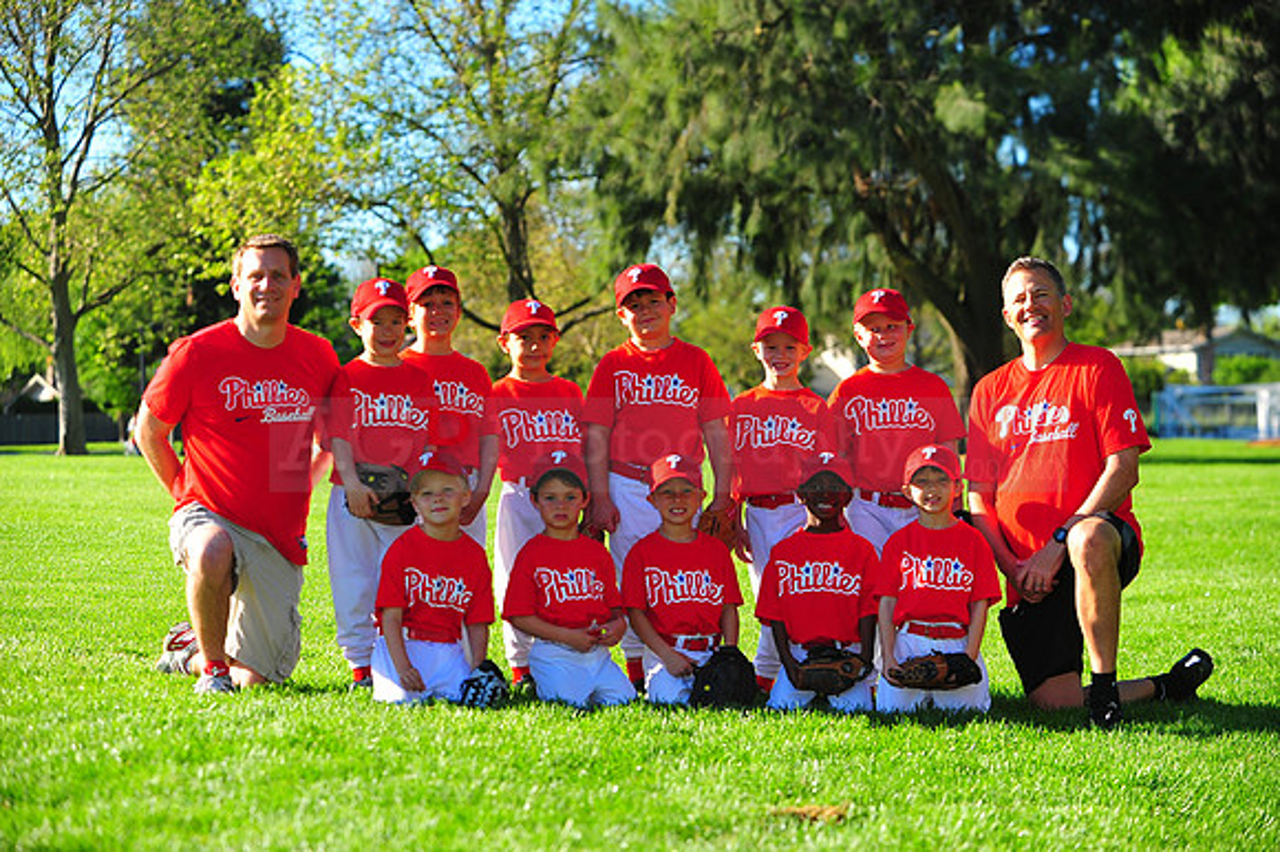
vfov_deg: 14.8
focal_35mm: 92
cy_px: 426
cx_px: 640
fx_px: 3269
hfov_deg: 22.2
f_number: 4
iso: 200
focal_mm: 92
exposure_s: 1/800
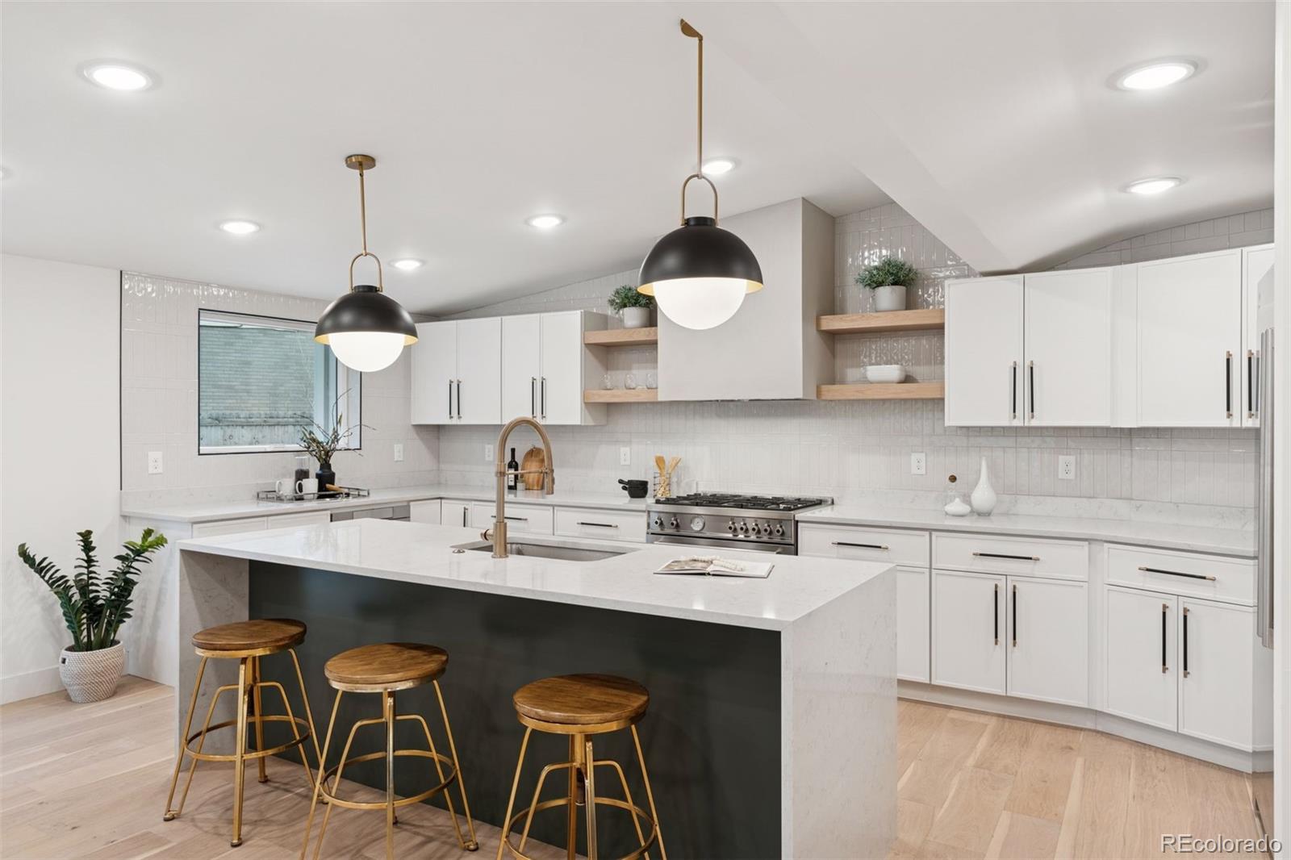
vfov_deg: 55.1
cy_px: 430
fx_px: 825
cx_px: 646
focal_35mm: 23
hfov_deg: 76.1
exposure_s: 1/15
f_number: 9
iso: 400
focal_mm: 23
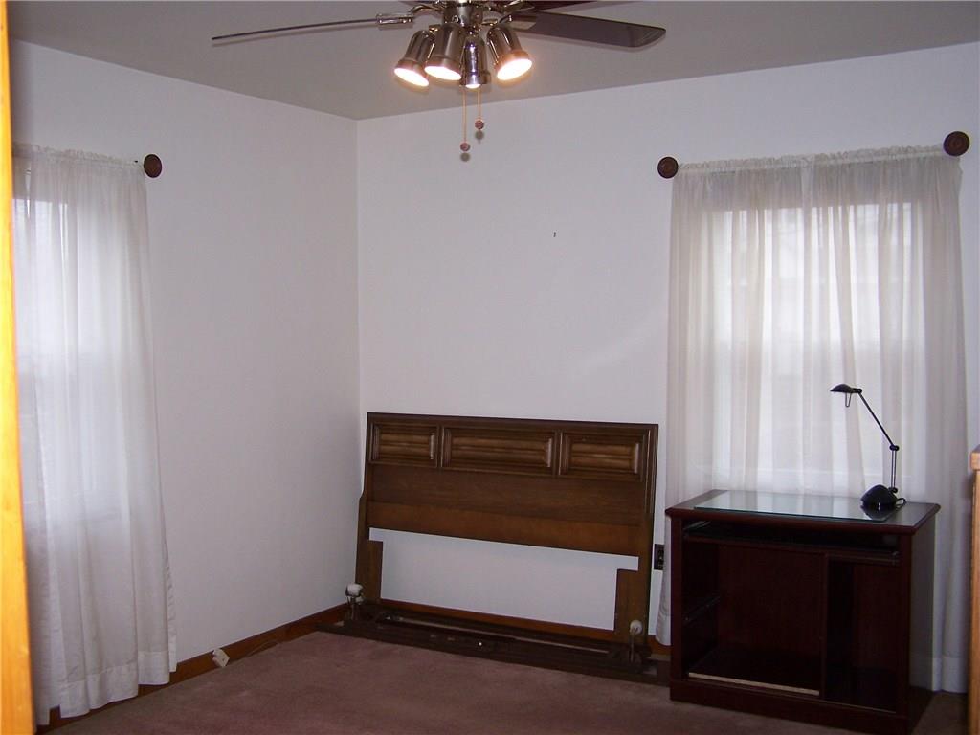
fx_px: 1076
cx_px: 490
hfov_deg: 49.0
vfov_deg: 37.7
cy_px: 368
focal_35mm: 38
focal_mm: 6.3
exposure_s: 1/60
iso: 140
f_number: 2.8
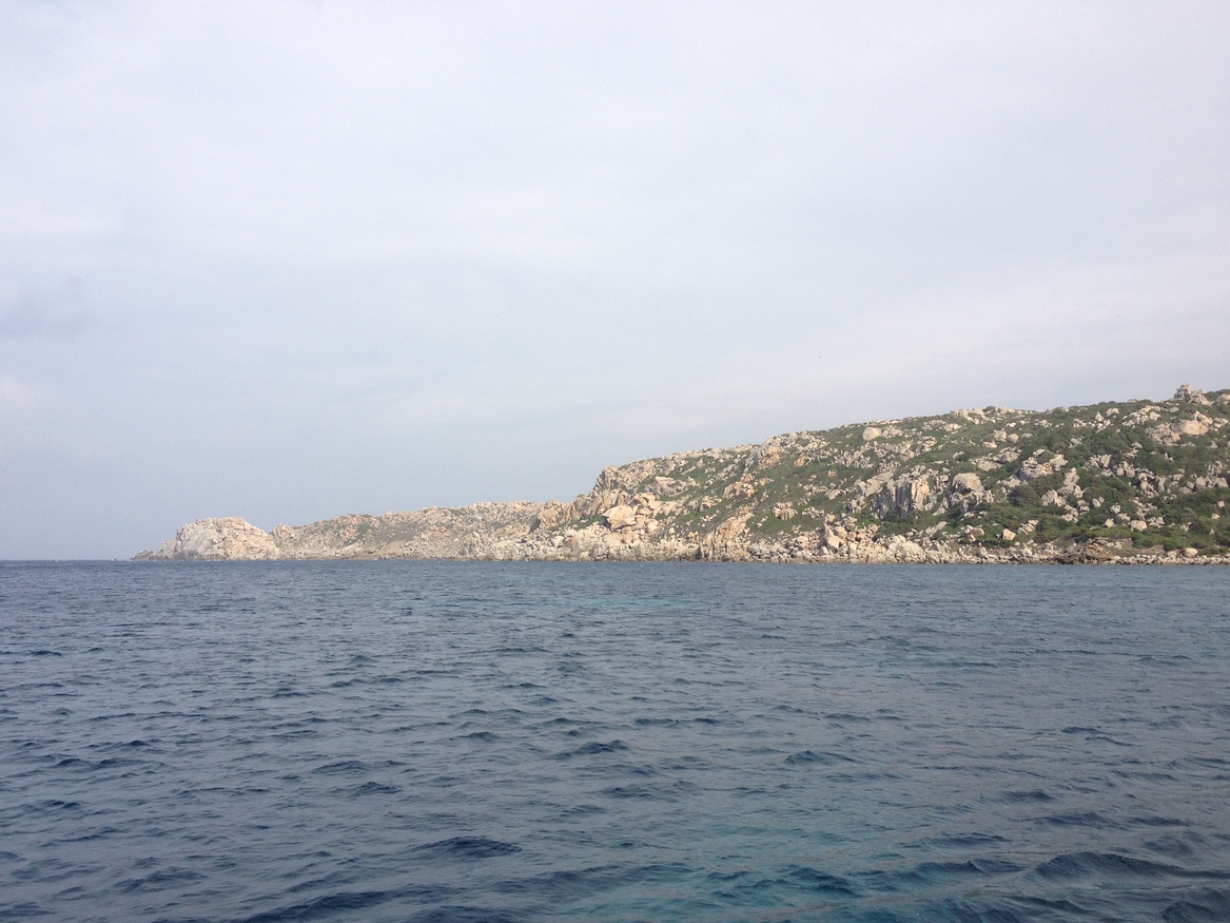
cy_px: 465
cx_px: 601
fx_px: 1279
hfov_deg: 51.4
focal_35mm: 36
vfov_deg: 39.6
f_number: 2.4
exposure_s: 1/1672
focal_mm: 4.28
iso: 64
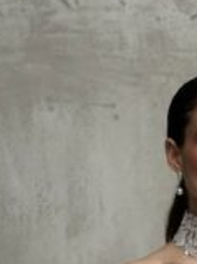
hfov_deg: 7.4
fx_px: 1527
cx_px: 164
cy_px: 504
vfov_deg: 9.3
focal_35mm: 201
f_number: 1.78
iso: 100
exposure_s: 1/96
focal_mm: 6.76
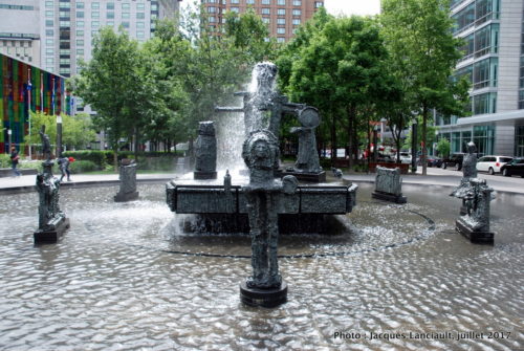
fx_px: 394
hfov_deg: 67.3
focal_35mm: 27
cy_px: 176
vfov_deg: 48.1
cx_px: 262
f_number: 7.1
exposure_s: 1/200
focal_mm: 18
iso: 200
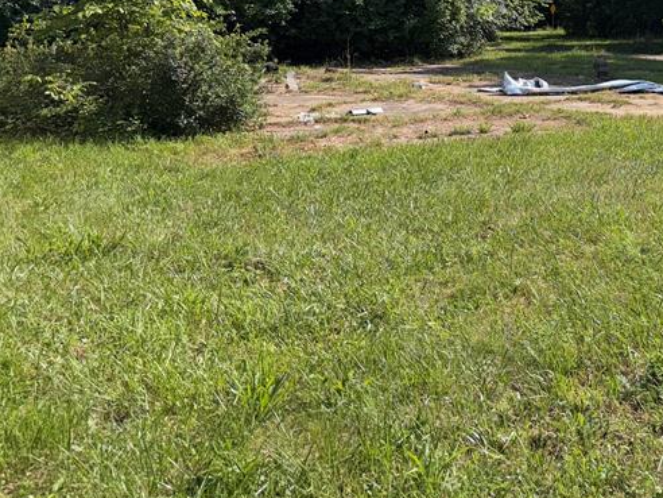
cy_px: 39
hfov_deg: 36.1
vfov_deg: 27.9
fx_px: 958
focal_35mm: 50
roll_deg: -0.1
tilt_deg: -1.5
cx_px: 581
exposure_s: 1/8130
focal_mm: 6.76
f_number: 1.78
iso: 50
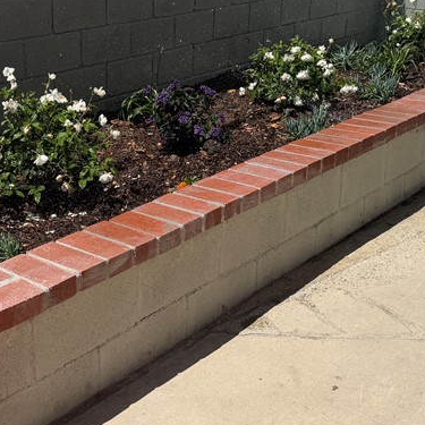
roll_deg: +1.2
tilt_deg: -20.2
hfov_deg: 29.3
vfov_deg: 29.5
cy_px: 178
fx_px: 806
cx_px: 130
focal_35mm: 58
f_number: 1.78
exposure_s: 1/6173
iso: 80
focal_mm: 6.76
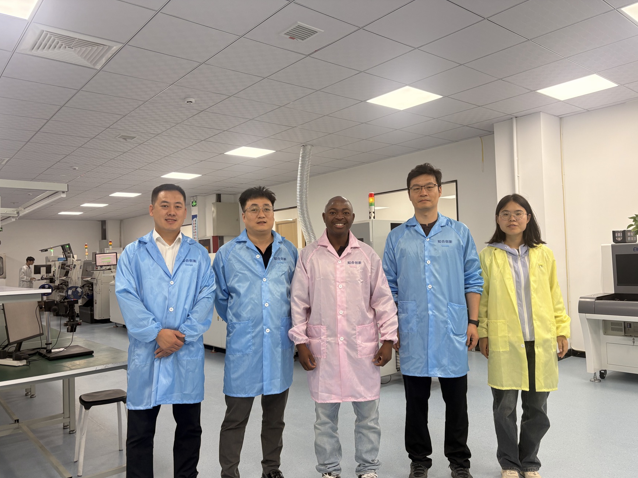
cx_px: 327
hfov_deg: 65.3
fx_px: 498
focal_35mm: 27
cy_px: 246
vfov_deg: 51.4
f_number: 1.6
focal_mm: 5.96
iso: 64
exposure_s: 1/100
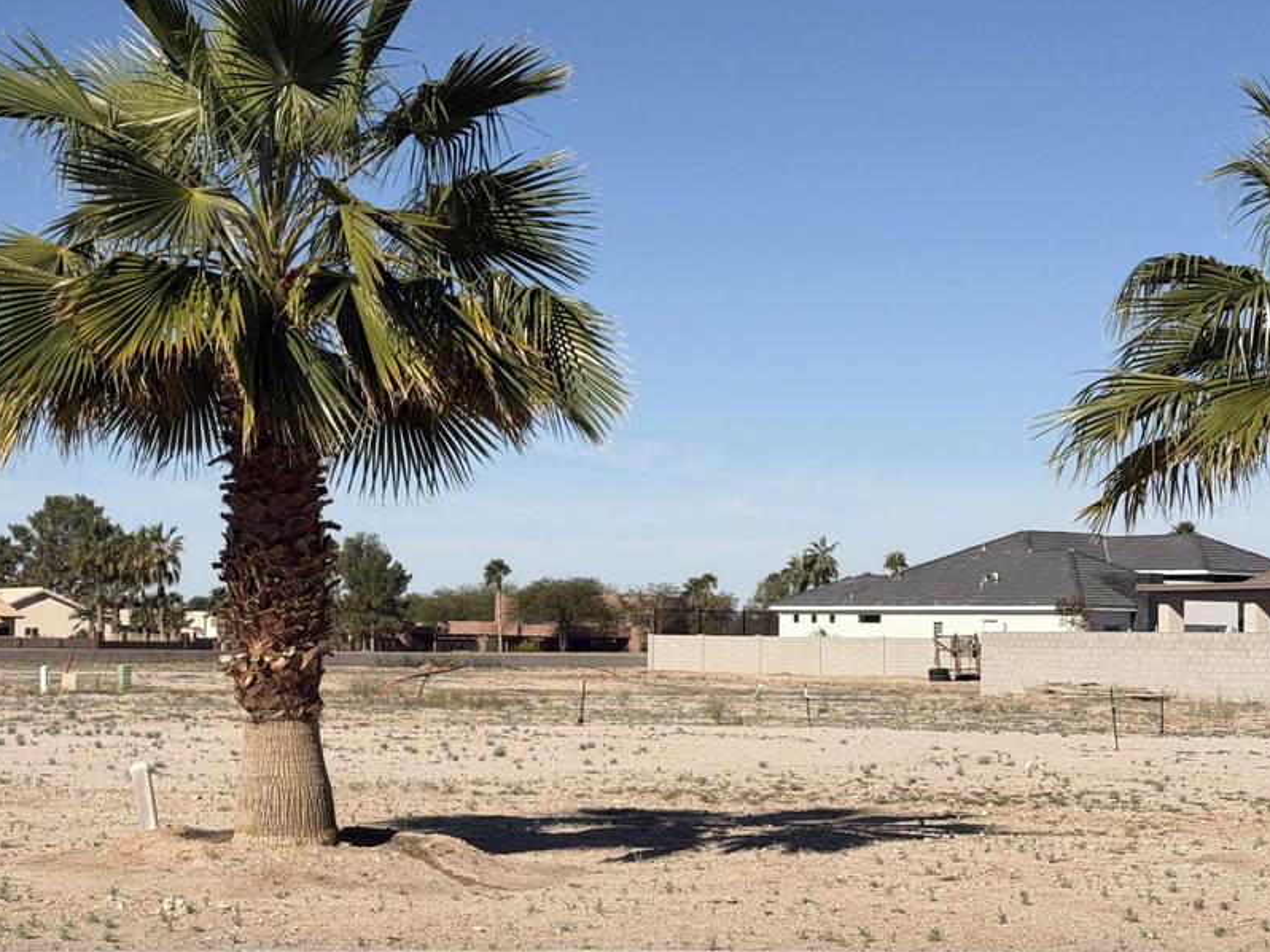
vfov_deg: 19.1
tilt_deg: +2.1
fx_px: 2824
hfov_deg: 25.1
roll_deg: -0.8
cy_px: 557
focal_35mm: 77
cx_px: 349
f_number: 1.78
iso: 64
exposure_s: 1/9901
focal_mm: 6.76
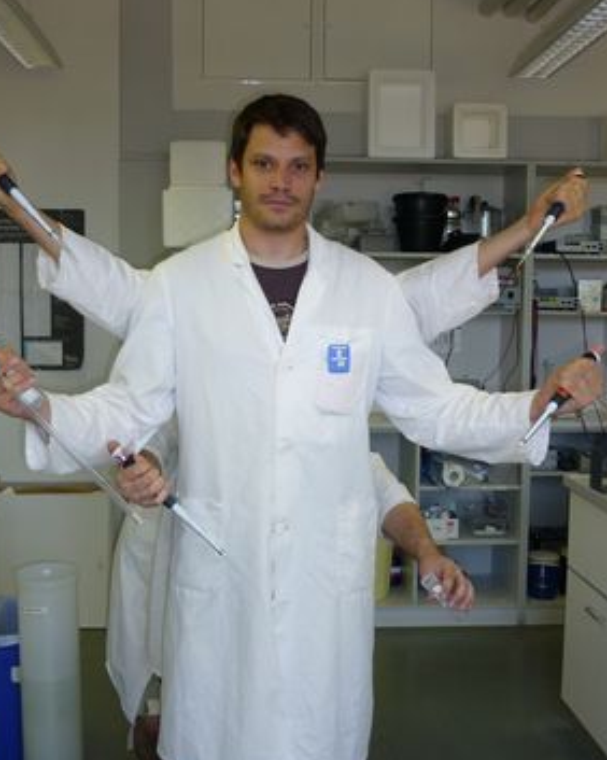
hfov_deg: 38.2
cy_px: 378
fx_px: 877
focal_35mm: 39
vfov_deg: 46.9
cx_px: 282
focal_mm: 5.5
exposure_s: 1/60
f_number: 2.8
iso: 100
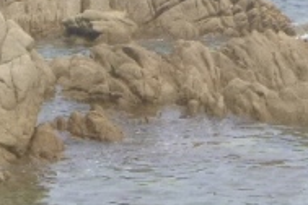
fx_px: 2412
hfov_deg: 7.3
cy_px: 210
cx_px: 168
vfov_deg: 4.9
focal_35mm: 282
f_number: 4.9
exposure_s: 1/250
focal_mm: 9
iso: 100
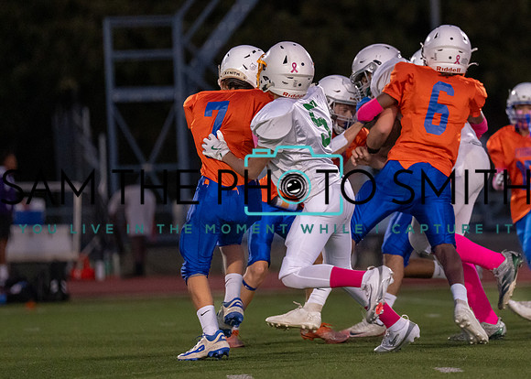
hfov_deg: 6.1
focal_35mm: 330
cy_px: 168
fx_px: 4969
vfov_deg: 4.4
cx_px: 398
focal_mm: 200
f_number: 2.8
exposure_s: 1/1000
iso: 3200
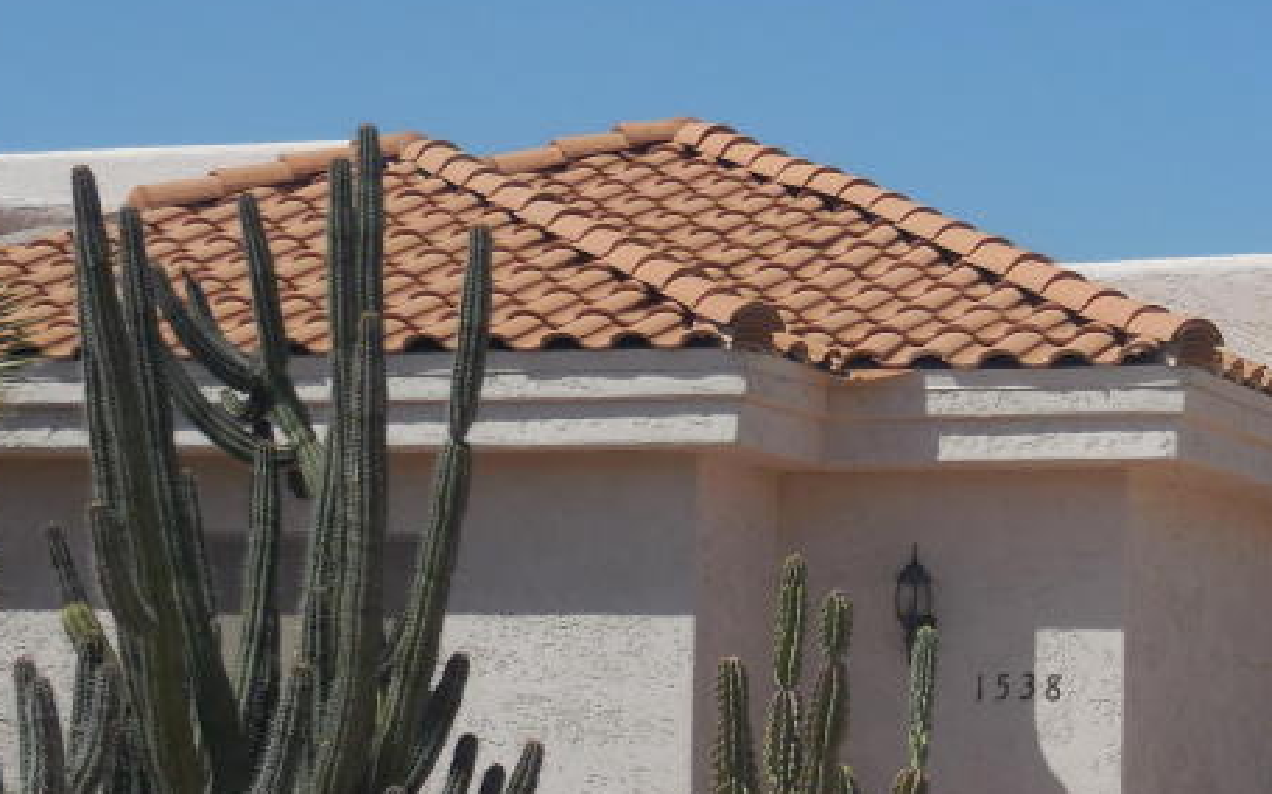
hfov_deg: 16.8
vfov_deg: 10.5
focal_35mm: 124
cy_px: 609
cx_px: 942
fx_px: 4297
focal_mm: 9.4
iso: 125
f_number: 8.6
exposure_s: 1/500
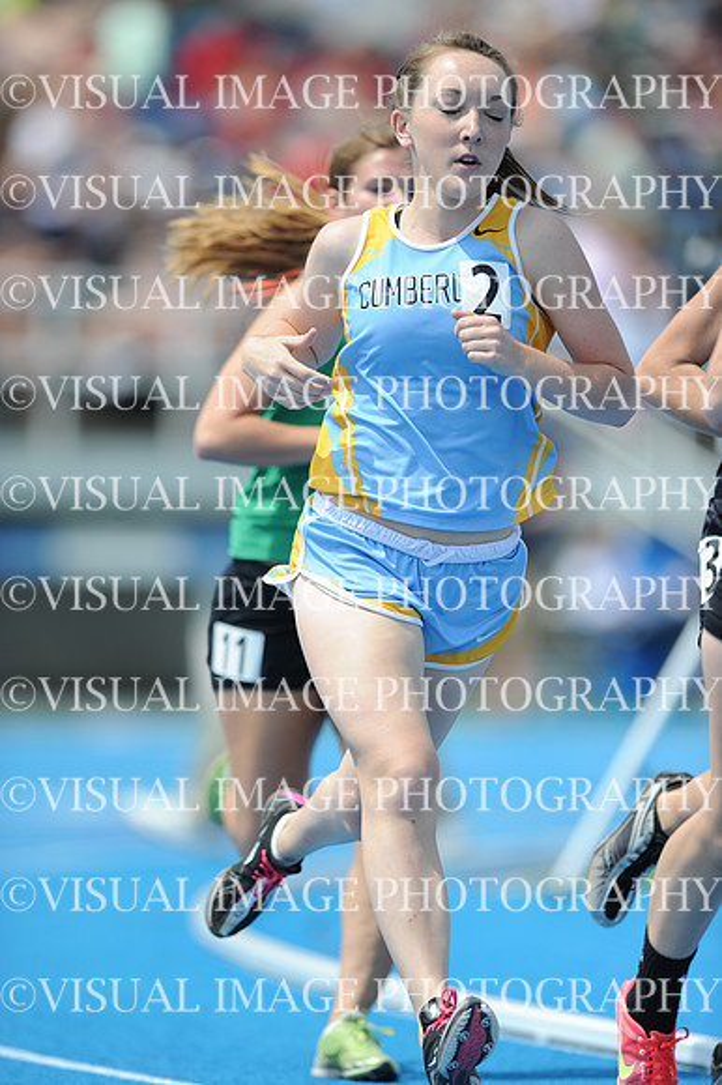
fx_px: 12047
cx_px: 361
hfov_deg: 3.4
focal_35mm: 400
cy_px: 542
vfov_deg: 5.2
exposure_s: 1/2500
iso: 200
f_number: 3.5
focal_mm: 400
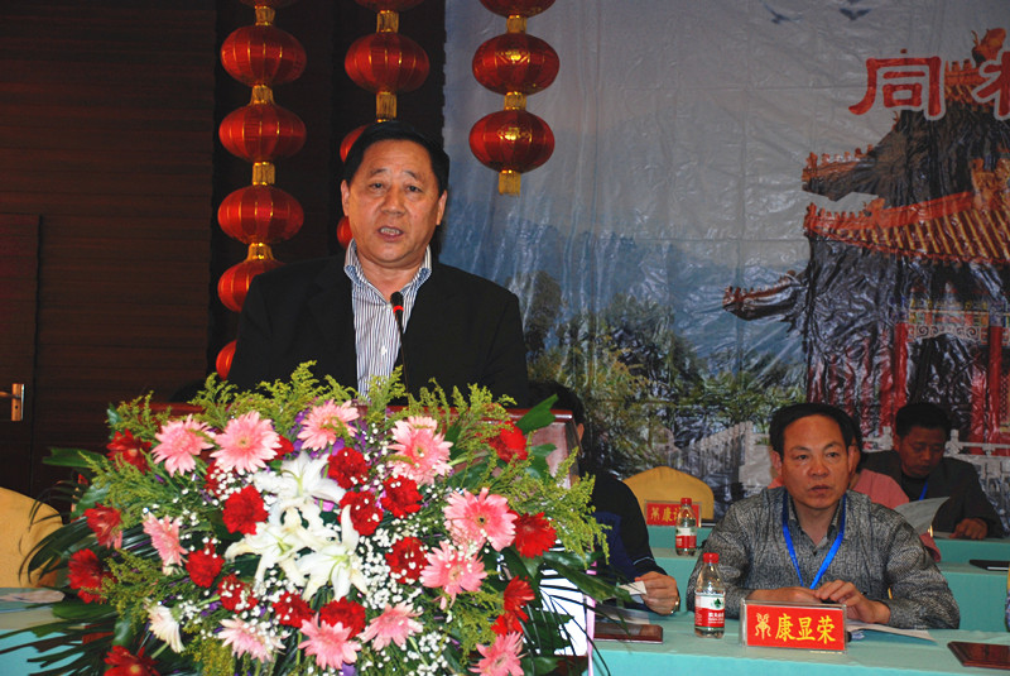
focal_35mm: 72
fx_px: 2022
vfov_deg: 19.0
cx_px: 505
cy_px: 338
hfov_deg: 28.0
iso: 320
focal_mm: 48
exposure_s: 1/60
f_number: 4.8
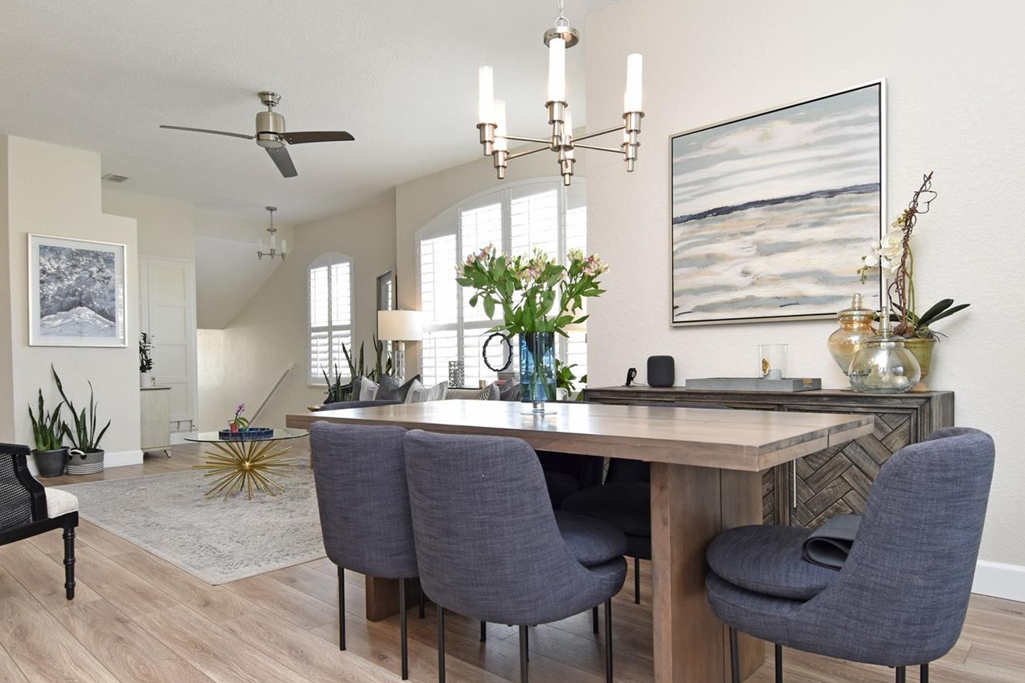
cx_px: 498
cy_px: 372
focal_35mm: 22
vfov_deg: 57.1
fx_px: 626
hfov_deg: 78.6
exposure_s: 1/125
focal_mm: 12
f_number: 5.6
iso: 320
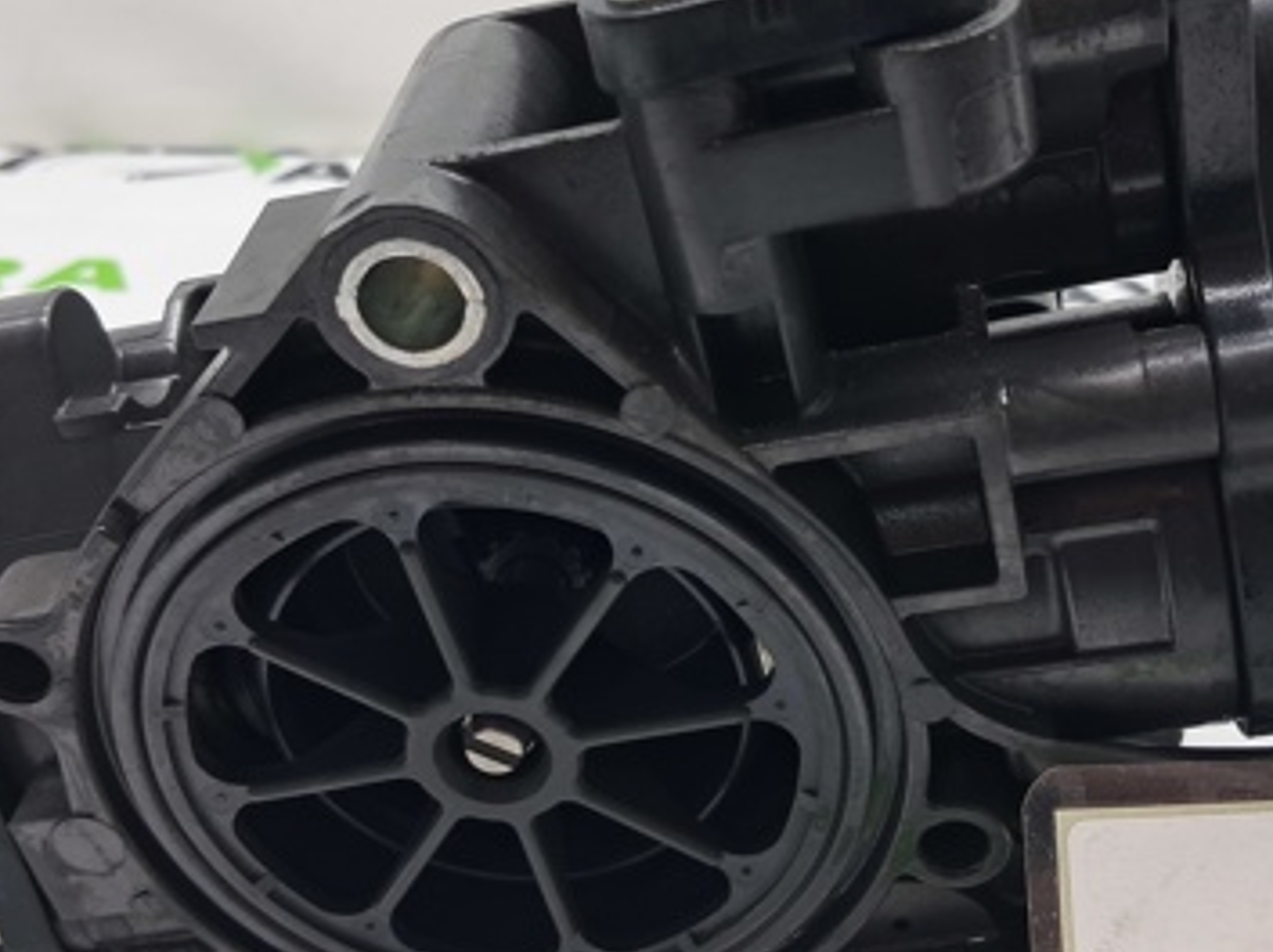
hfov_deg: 38.9
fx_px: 1800
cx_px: 696
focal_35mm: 49
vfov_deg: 29.6
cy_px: 474
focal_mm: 4
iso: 50
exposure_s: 1/50
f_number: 1.8
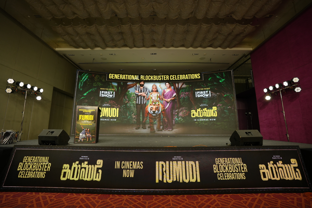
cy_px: 104
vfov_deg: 73.8
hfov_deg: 96.7
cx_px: 156
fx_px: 139
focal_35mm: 16
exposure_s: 1/160
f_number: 3.5
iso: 640
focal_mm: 16
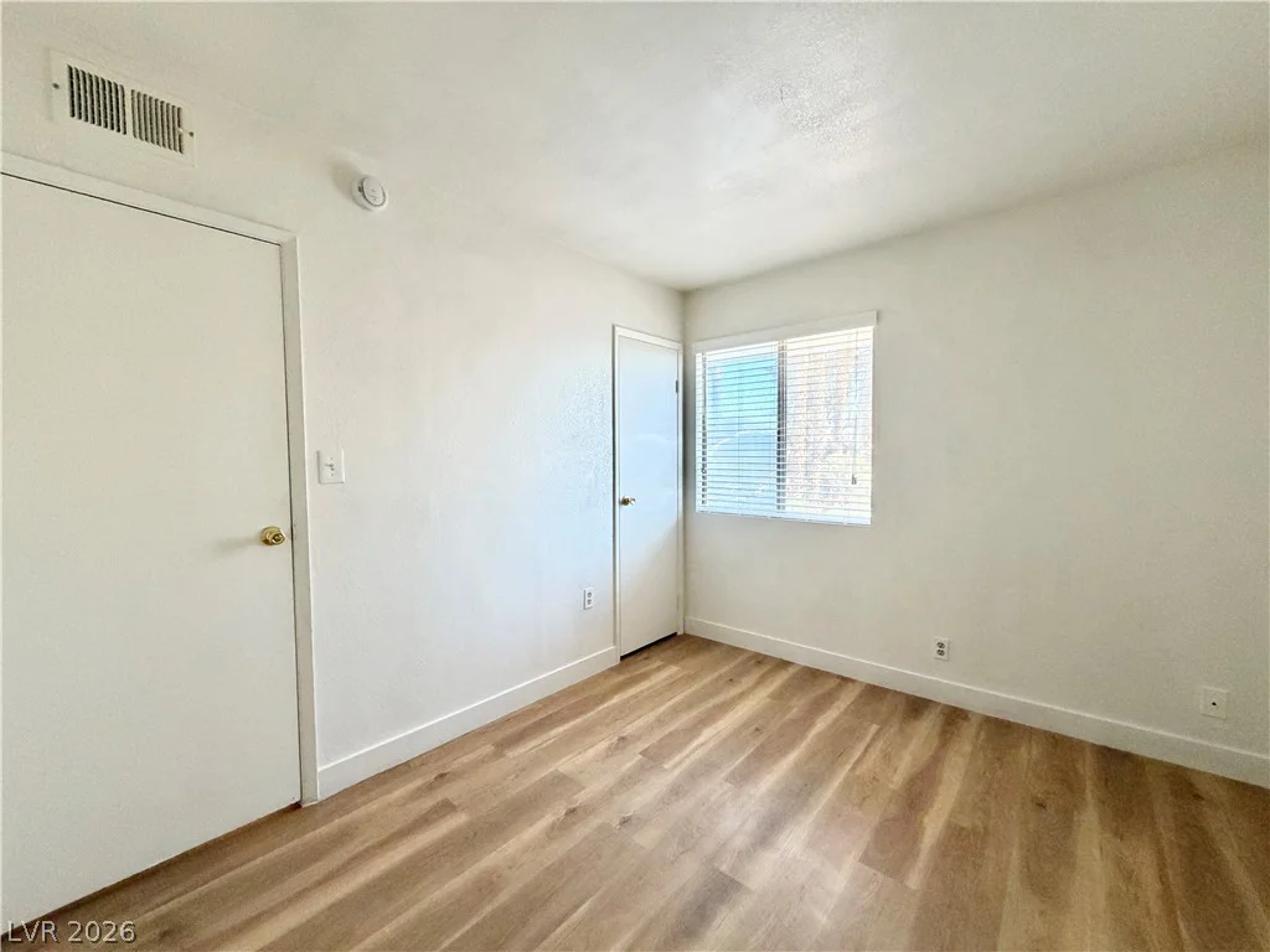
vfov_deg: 85.7
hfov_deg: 102.1
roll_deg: -0.1
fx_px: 514
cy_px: 476
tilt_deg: -2.6
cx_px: 635
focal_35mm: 14
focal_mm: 2.22
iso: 320
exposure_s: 1/112
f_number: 2.2
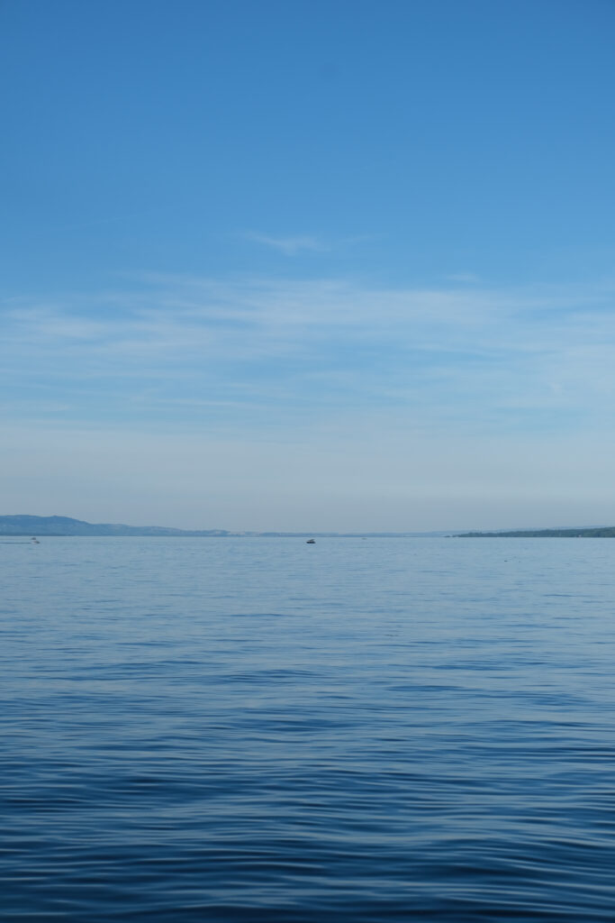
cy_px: 462
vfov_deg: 29.7
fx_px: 1742
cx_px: 308
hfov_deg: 20.0
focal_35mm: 68
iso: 160
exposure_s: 1/640
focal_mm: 45
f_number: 5.6
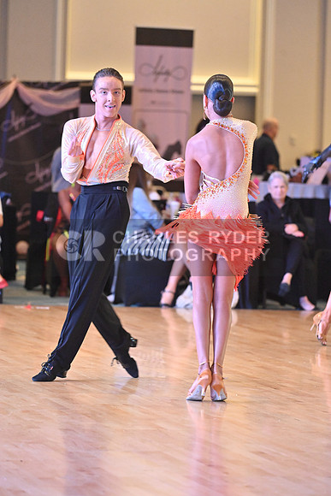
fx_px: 2756
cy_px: 248
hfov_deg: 6.9
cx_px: 166
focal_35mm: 200
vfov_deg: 10.3
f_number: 5
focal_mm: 200
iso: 6400
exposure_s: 1/320
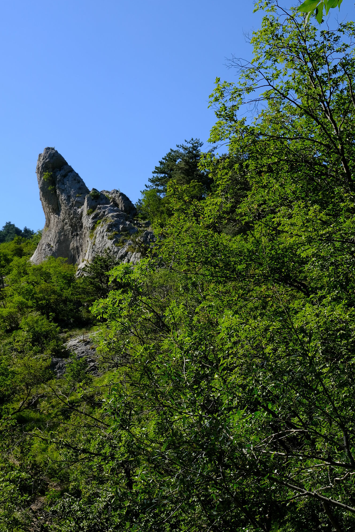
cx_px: 150
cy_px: 292
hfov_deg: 28.6
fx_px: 695
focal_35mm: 47
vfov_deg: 41.9
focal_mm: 25.7
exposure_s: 1/125
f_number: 13
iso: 200
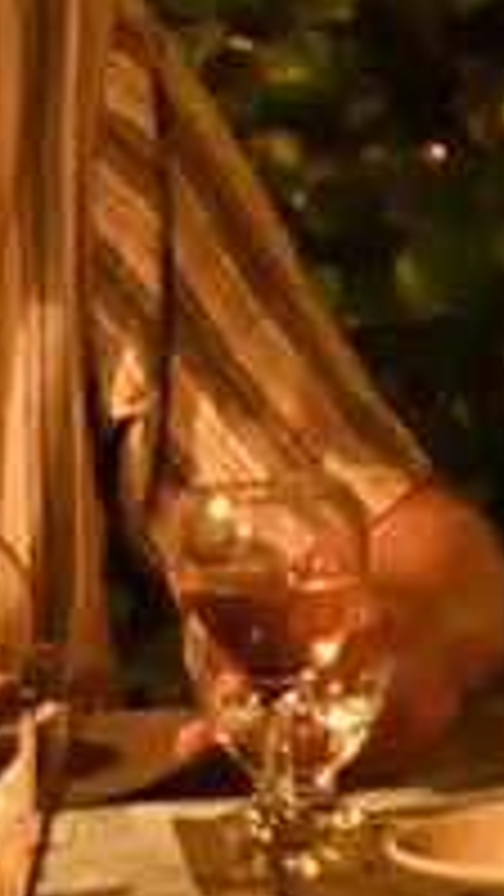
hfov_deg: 3.2
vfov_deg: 5.7
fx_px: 8953
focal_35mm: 377
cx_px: -468
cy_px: 308
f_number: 2.8
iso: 8000
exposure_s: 1/60
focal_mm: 70
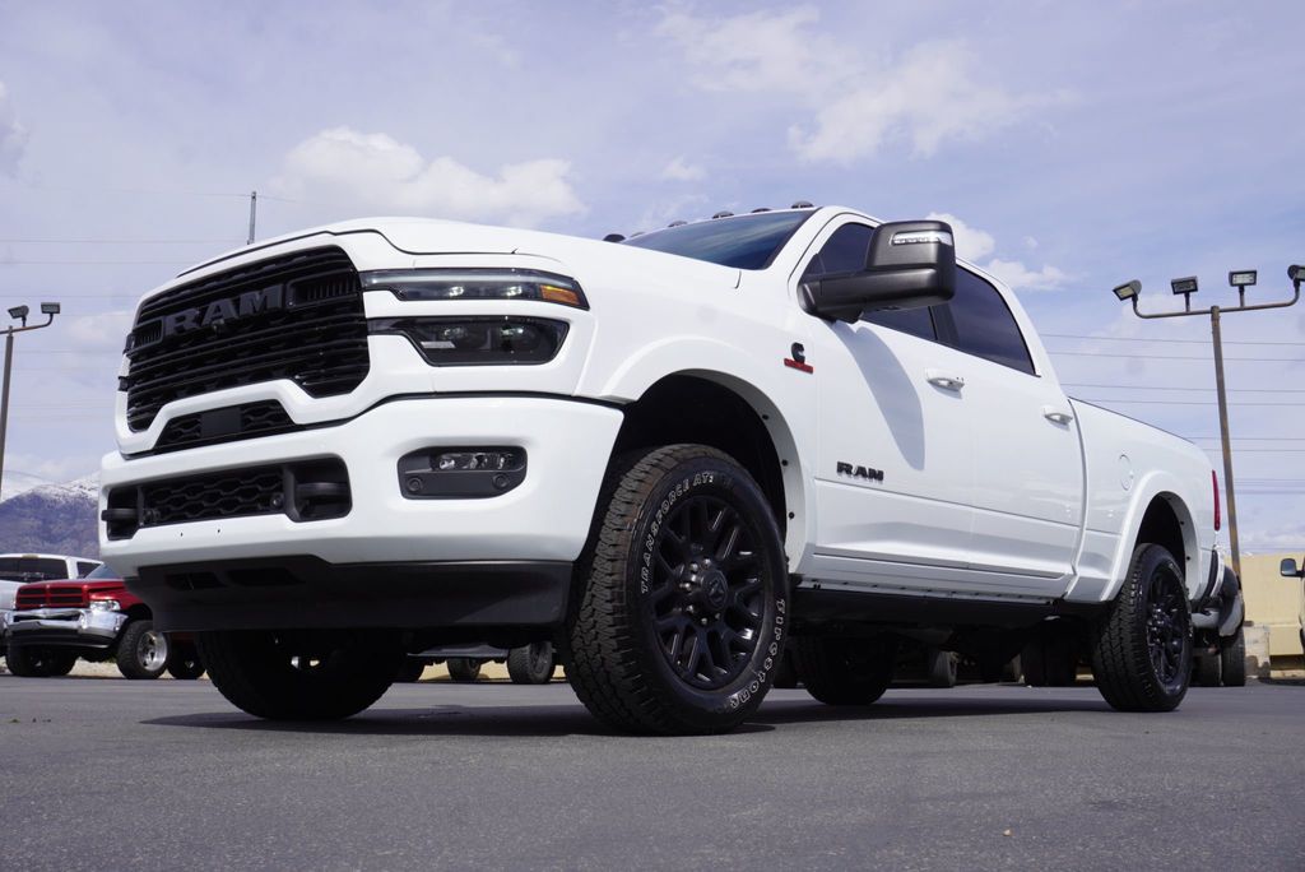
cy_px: 436
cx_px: 652
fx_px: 1306
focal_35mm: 36
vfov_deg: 36.9
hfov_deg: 53.1
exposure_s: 1/250
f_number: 11
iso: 100
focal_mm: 24
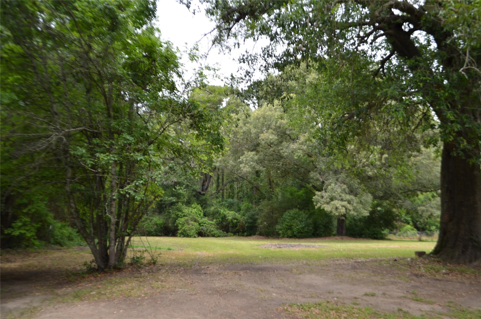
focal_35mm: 30
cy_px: 160
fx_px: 400
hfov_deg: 62.0
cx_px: 240
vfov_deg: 43.4
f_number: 4
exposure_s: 1/250
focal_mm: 20
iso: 110
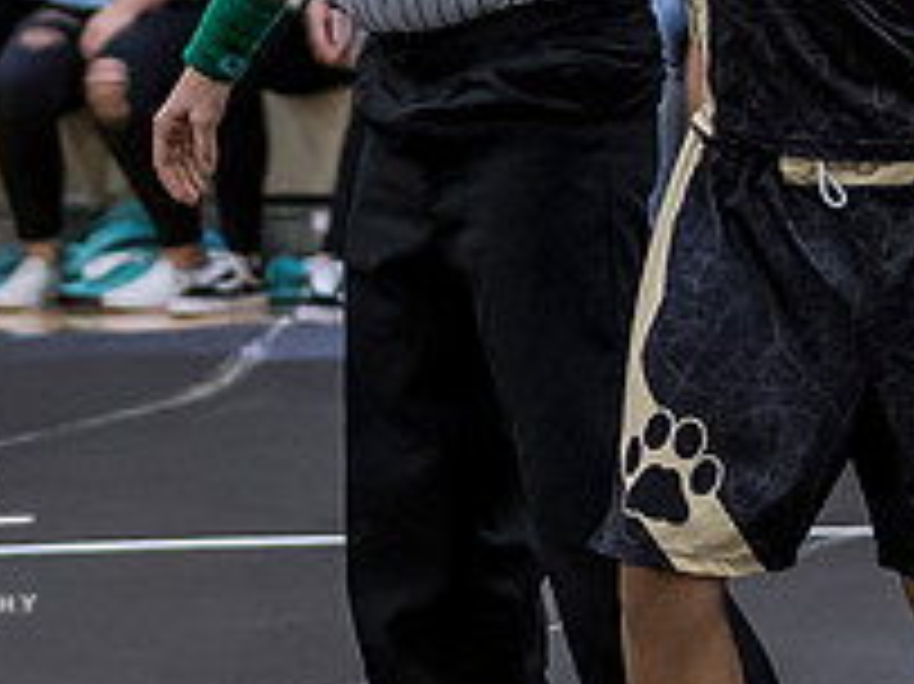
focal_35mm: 370
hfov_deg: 5.4
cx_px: 828
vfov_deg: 4.0
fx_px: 9764
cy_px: -175
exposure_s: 1/1000
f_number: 1.4
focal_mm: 45
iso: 1600
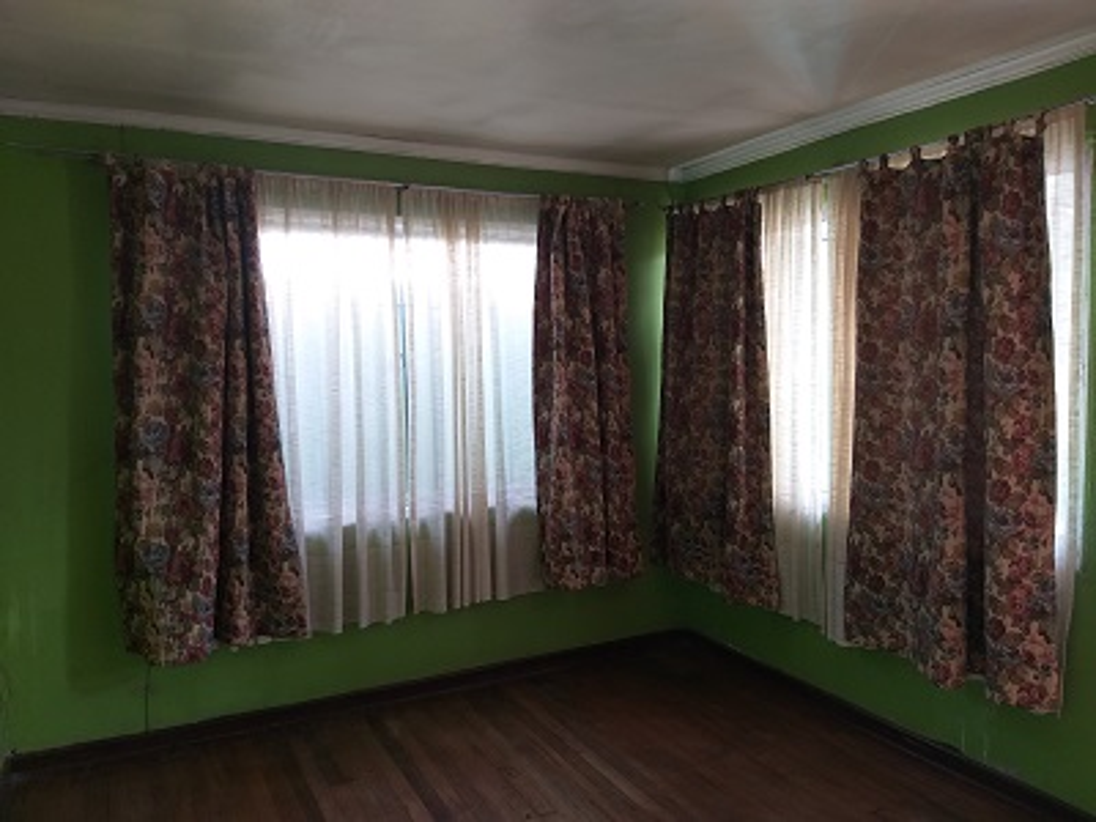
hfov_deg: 67.3
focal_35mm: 26
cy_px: 411
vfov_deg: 53.1
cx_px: 548
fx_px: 823
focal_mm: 3.93
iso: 50
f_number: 1.7
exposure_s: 1/50
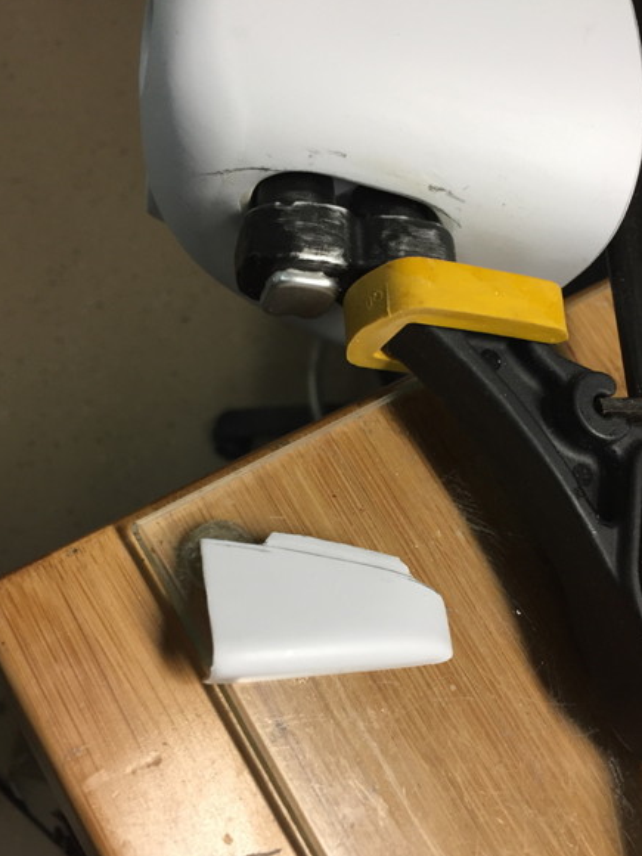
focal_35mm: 30
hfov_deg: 46.8
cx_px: 319
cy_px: 435
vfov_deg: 60.0
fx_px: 742
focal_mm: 4.15
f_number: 2.2
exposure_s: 1/30
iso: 50
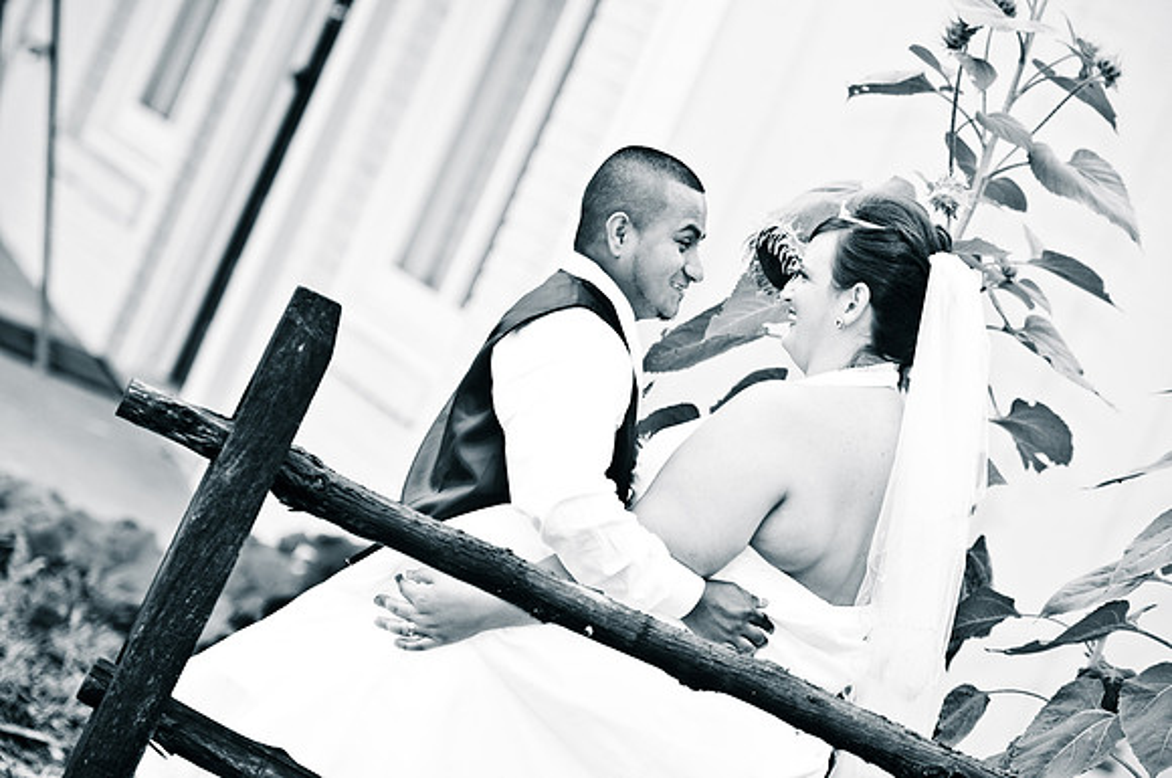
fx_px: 7071
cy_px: 389
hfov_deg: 9.5
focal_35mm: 218
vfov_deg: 6.3
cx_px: 586
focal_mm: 145
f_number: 2.8
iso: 200
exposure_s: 1/250
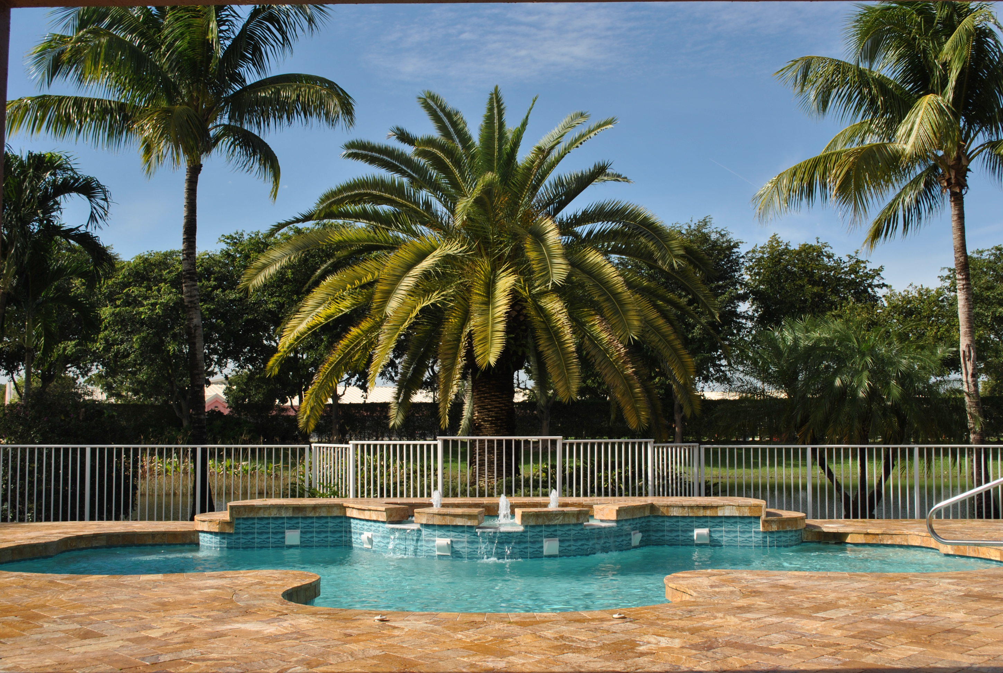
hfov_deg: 49.5
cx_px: 502
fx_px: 1089
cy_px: 336
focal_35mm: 39
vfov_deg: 34.4
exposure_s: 1/200
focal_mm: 26
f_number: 10
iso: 100
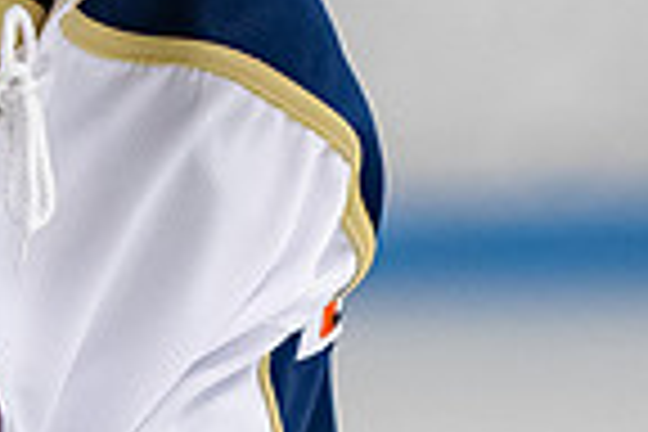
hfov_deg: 1.8
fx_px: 21040
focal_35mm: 1169
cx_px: 185
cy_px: -237
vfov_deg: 1.2
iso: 2500
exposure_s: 1/800
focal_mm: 170
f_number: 3.2
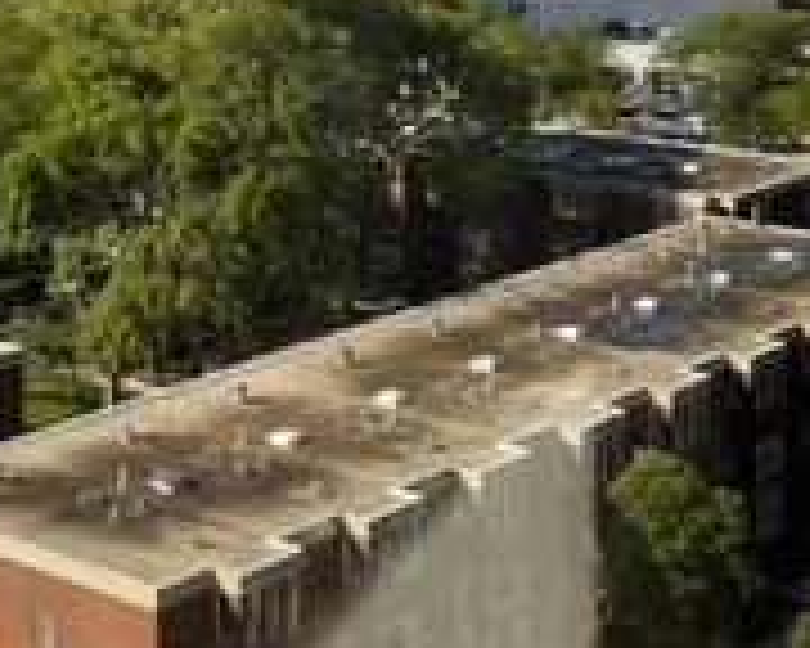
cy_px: -130
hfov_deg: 20.6
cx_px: 0
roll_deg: +1.5
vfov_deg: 16.4
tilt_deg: -2.4
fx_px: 2158
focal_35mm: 90
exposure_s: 1/1383
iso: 32
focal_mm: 4.2
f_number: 1.6
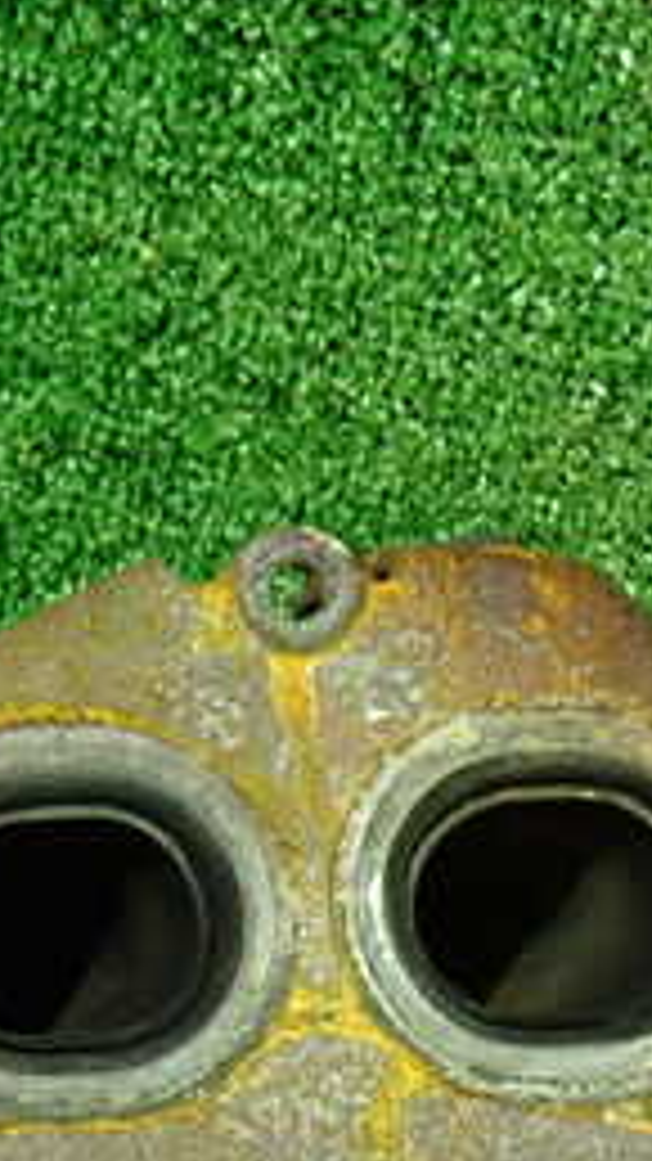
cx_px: -288
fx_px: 2337
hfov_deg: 14.9
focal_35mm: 76
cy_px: 994
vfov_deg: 27.1
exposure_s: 1/25
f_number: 2.3
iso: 800
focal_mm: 5.4
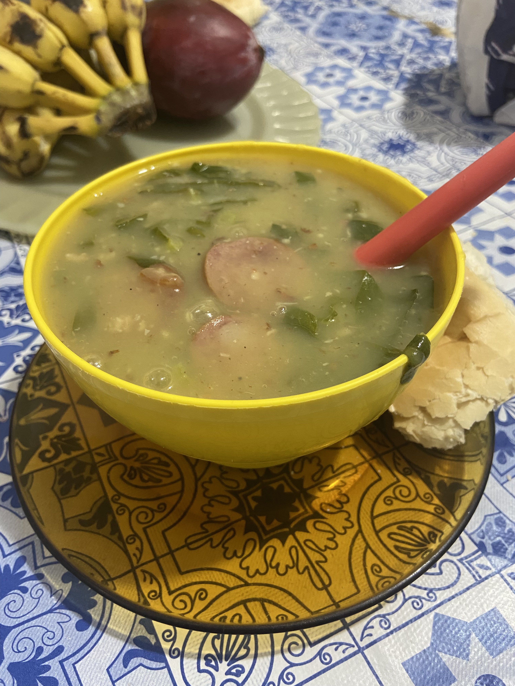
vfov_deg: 67.3
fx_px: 516
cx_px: 258
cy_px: 343
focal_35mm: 26
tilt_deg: -47.6
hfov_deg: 53.1
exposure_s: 1/60
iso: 250
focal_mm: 4.25
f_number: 1.8
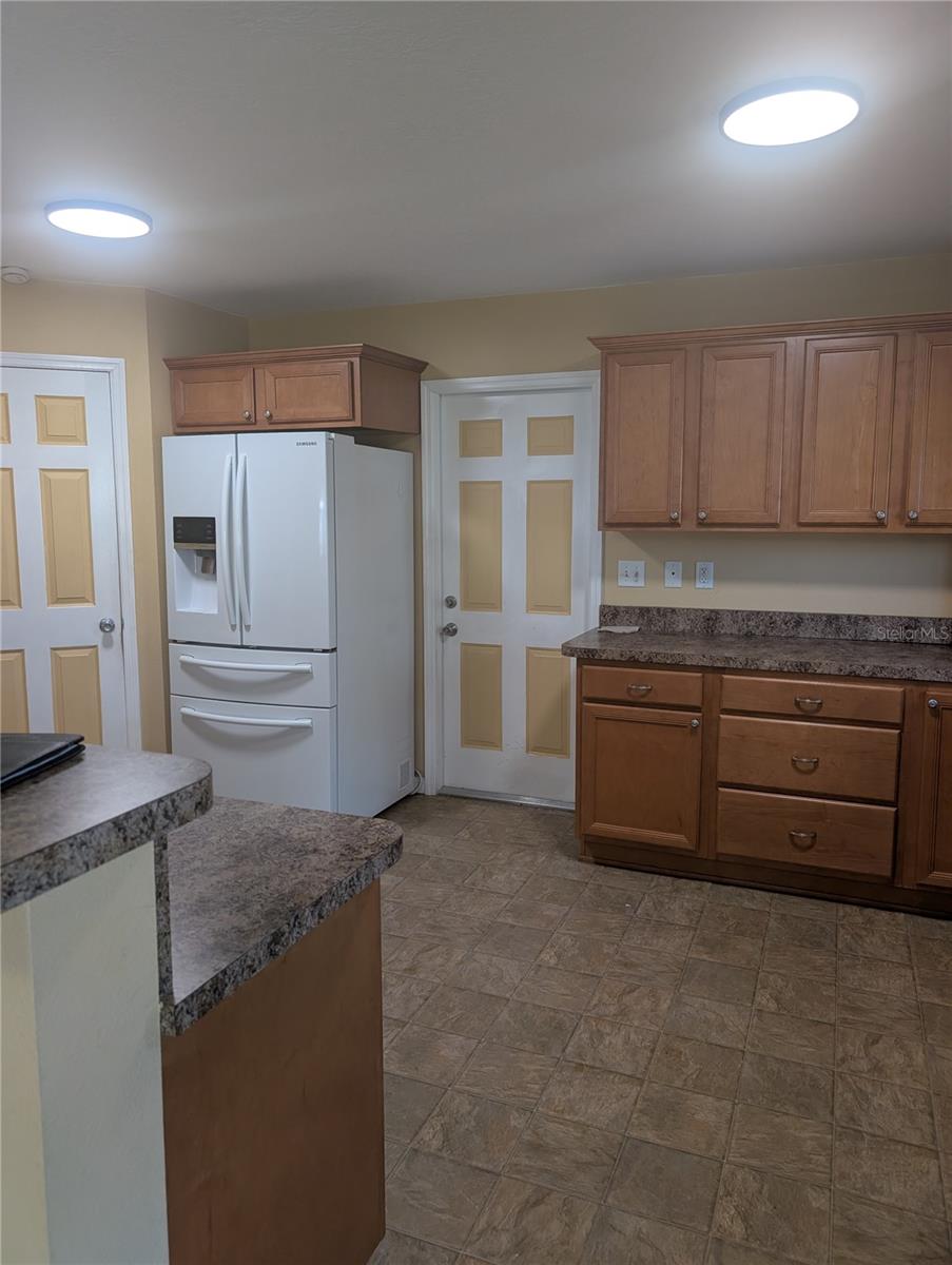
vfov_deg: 71.5
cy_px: 632
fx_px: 878
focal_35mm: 24
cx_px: 476
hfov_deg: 56.9
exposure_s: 1/120
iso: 181
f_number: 1.68
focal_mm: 6.9
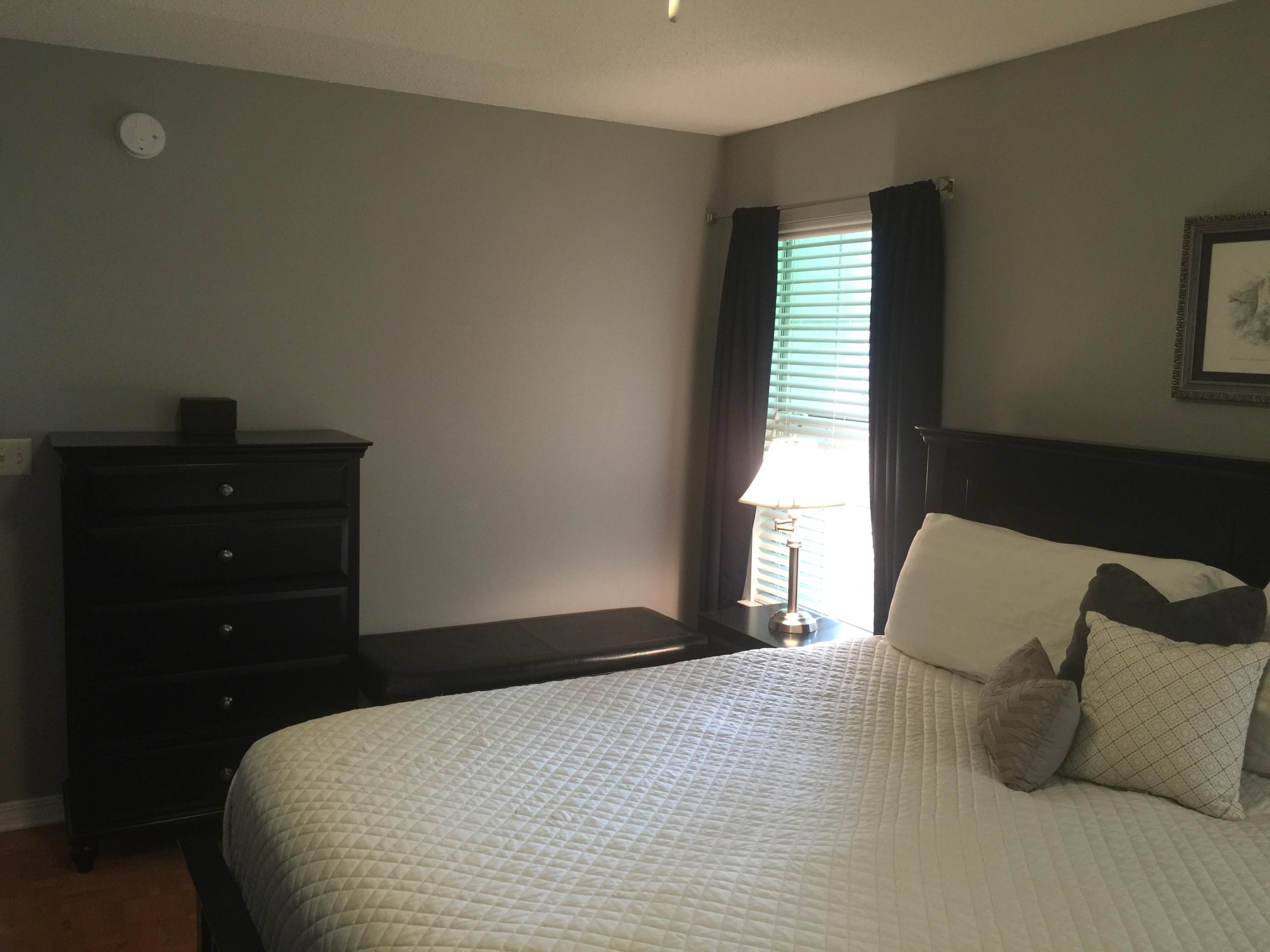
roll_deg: -2.4
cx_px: 635
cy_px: 476
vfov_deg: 48.2
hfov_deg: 61.7
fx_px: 1064
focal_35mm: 29
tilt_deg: -5.9
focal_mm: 4.15
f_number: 2.2
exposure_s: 1/15
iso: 80
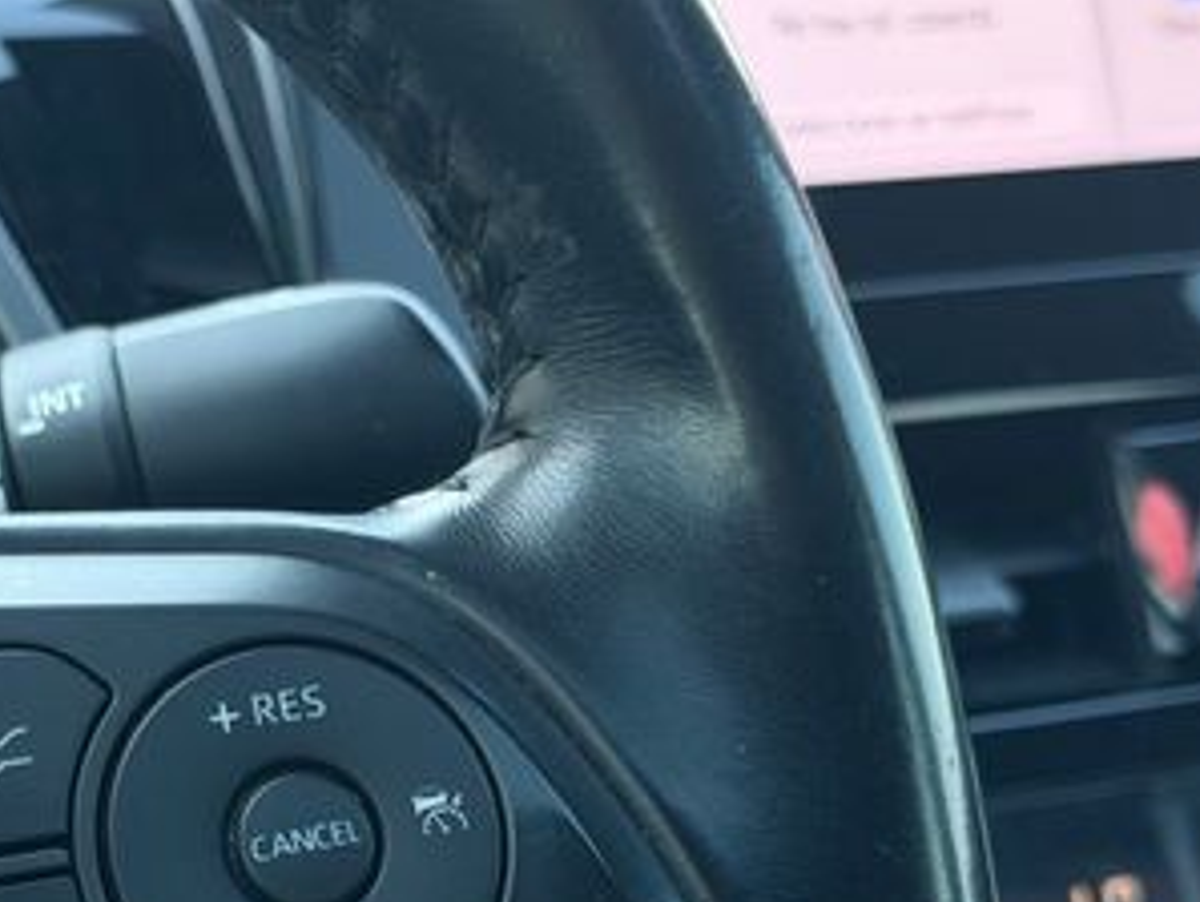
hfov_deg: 18.9
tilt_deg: -15.1
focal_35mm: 103
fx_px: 3573
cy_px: 701
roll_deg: +0.2
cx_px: 294
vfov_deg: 14.3
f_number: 1.78
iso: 200
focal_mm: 6.76
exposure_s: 1/79
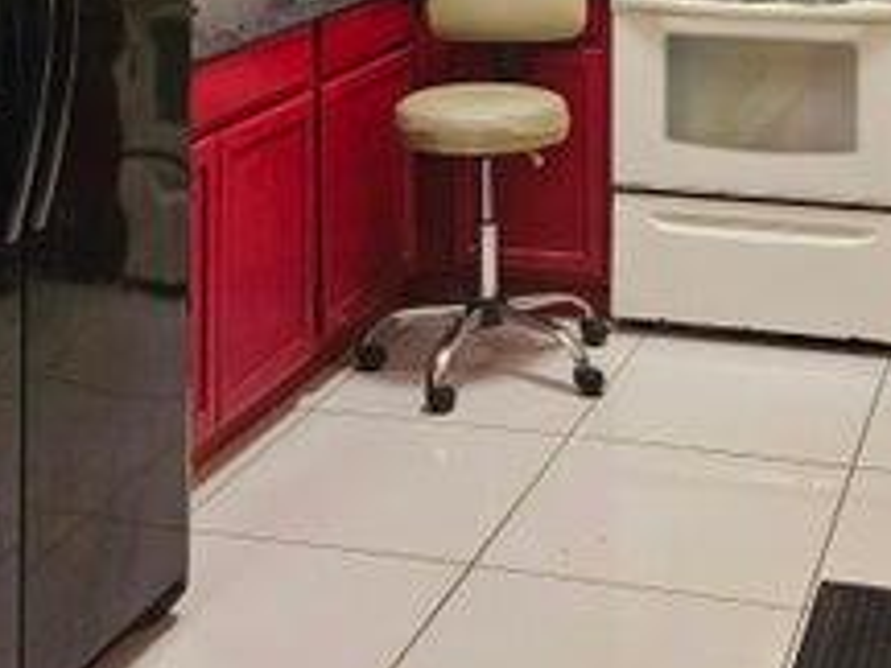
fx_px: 1750
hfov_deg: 28.3
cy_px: -276
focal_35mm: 68
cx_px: 606
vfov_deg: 19.4
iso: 800
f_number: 1.8
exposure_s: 1/120
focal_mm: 5.4
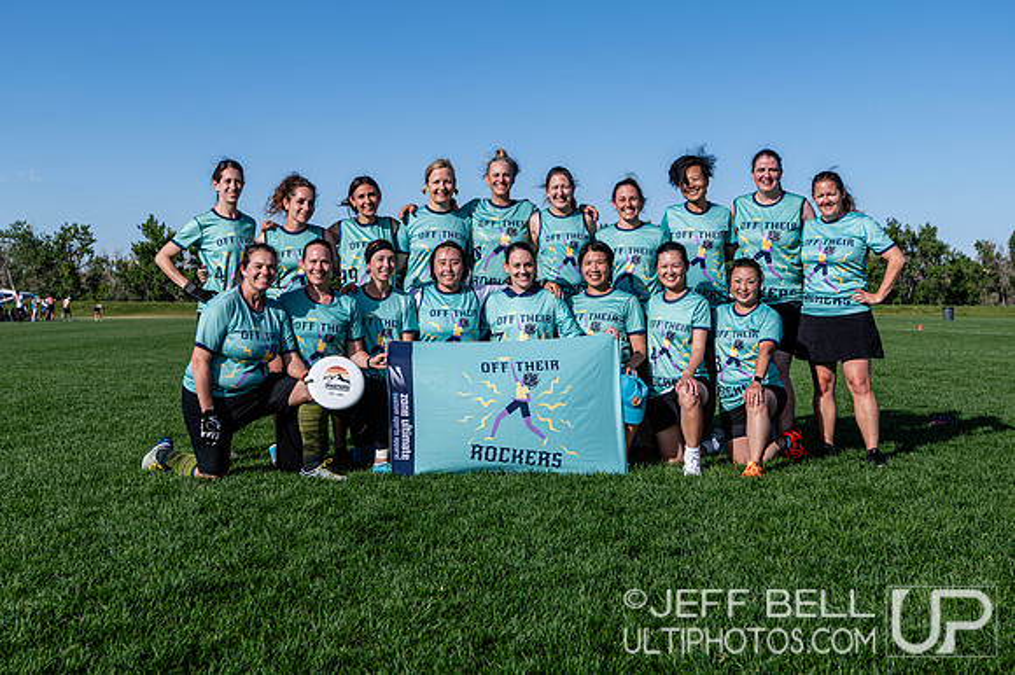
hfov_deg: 42.0
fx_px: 1323
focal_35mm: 47
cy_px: 281
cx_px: 515
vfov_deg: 28.6
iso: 100
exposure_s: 1/500
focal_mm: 35
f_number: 5.6
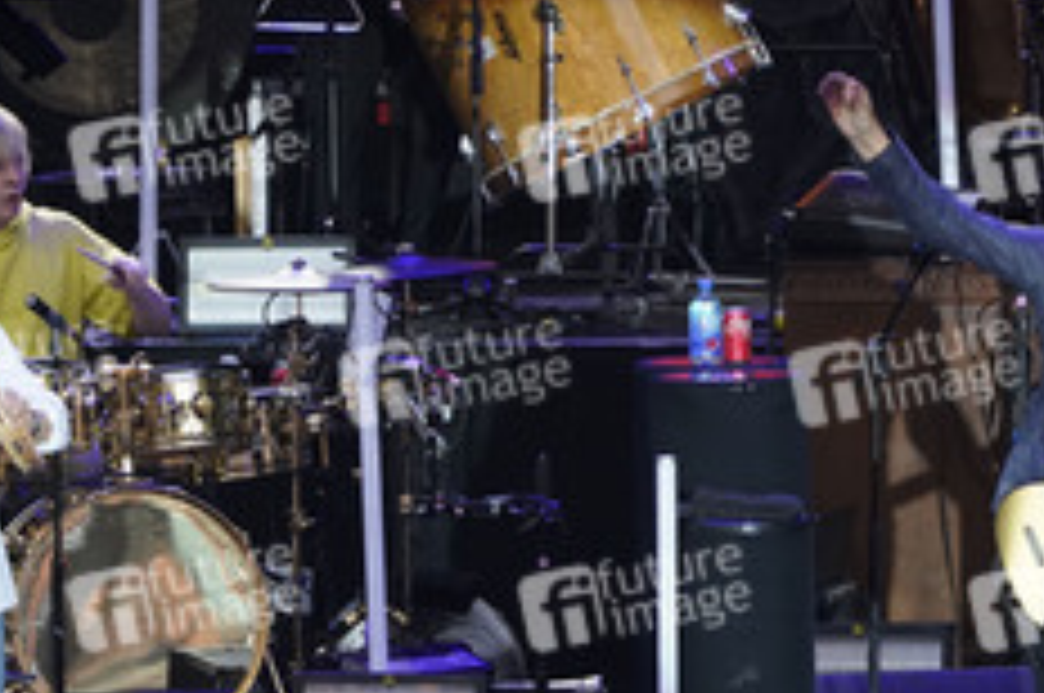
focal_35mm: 816
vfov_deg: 1.7
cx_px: 515
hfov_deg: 2.5
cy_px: 486
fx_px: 23631
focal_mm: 419
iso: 3200
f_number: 6.3
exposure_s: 1/1250
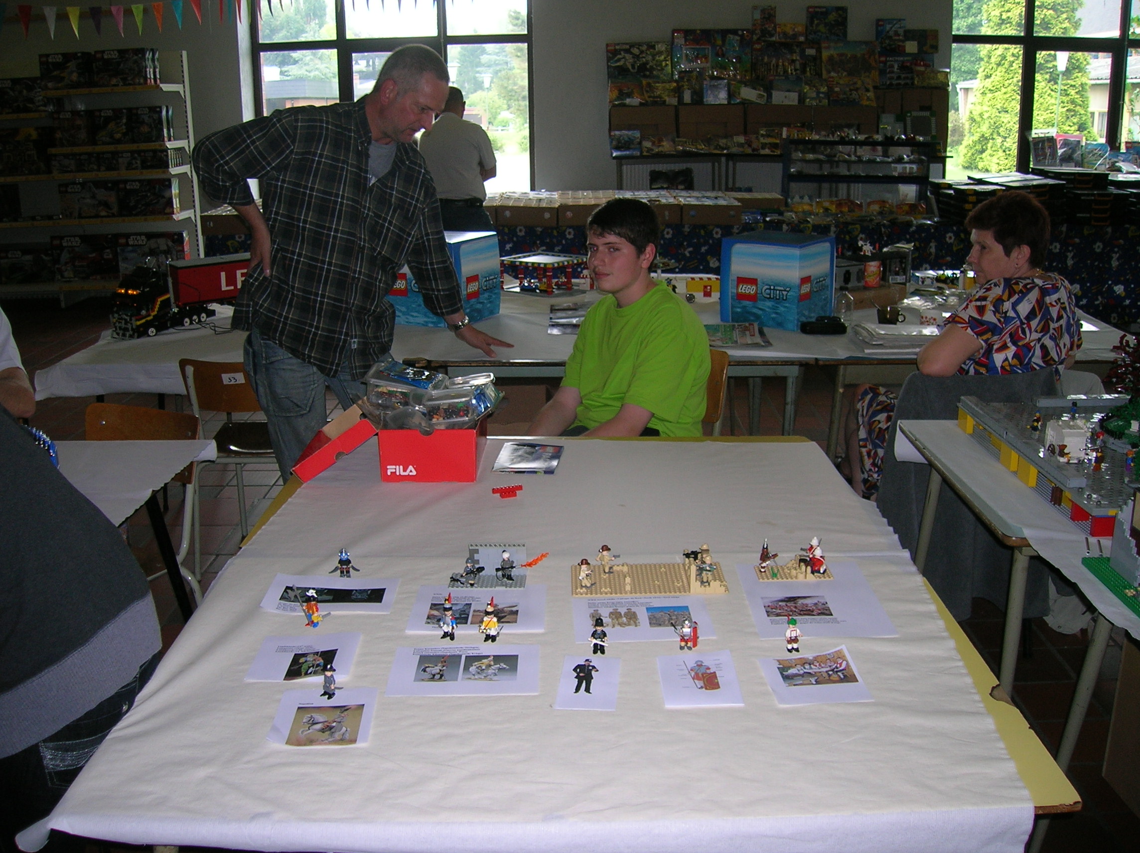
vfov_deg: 41.7
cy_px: 426
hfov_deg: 54.0
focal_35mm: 34
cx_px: 570
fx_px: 1119
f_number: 2.9
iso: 50
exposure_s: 1/60.1
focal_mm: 5.7
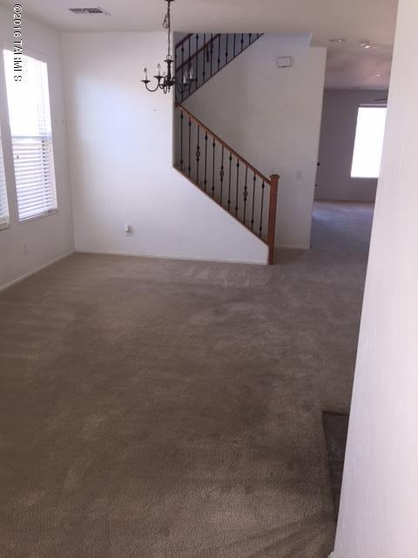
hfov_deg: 48.2
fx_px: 467
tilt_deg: -15.8
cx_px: 209
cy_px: 279
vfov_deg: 61.7
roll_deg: -0.5
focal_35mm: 29
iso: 32
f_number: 2.2
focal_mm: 4.15
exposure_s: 1/41
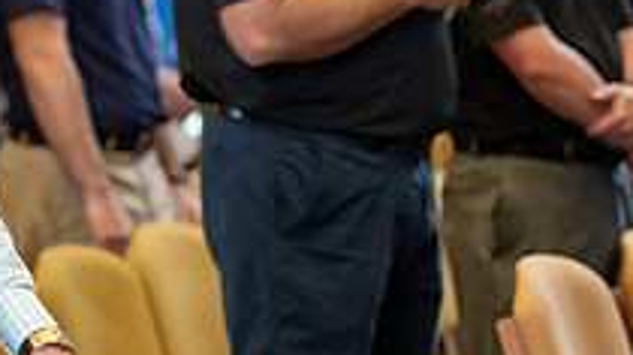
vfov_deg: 3.6
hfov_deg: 6.4
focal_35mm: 336
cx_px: -9
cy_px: 11
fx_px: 5638
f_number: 2.8
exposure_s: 1/125
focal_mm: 116
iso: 2000
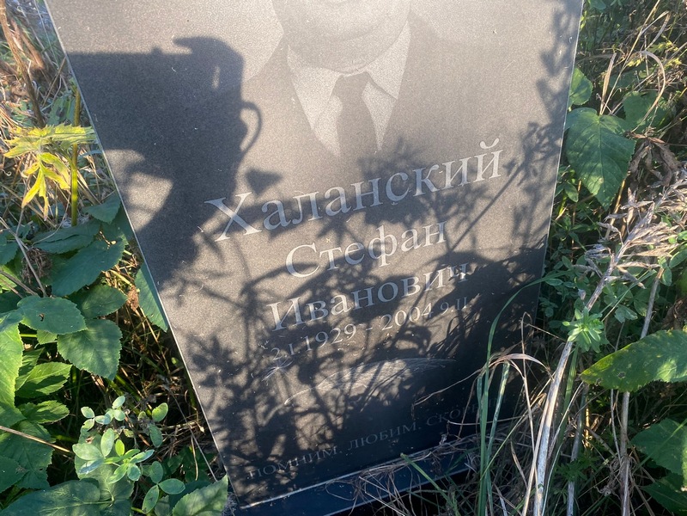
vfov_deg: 53.1
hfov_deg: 67.3
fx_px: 516
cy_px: 258
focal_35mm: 26
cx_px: 344
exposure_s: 1/460
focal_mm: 4.25
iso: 32
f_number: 1.8
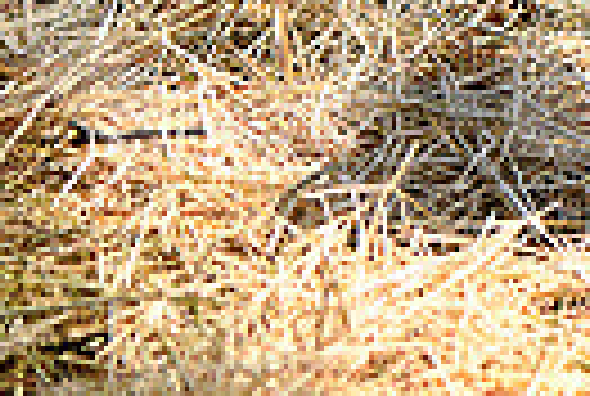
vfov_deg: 2.6
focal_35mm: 530
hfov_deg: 3.8
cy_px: -430
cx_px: 1203
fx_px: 8706
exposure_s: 1/1600
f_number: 2.8
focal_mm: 120
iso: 250
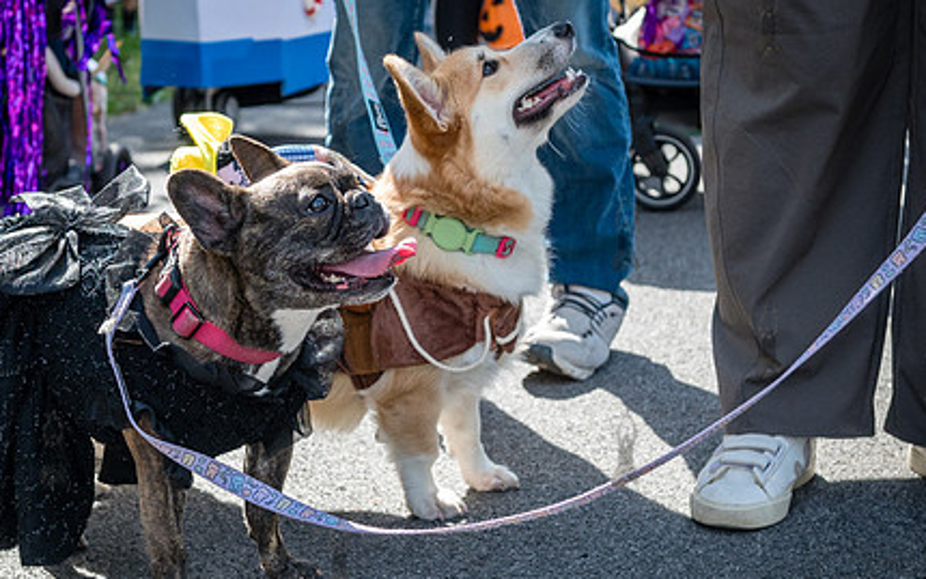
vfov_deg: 16.3
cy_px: 231
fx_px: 2019
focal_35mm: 80
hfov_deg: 25.8
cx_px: 375
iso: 1000
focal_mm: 45
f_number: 5
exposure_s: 1/1600
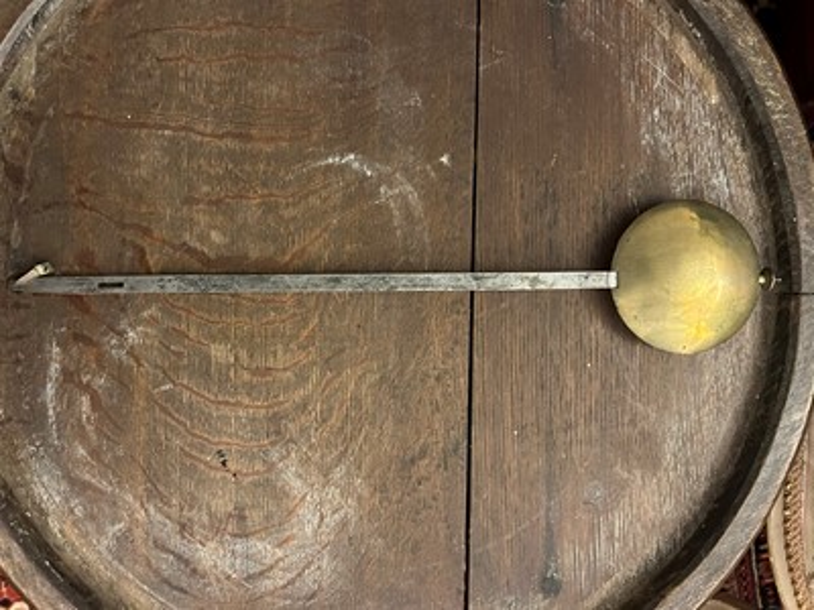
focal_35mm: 26
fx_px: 611
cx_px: 407
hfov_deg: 67.3
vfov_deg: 53.1
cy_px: 305
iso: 640
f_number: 1.5
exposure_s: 1/33
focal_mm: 5.7
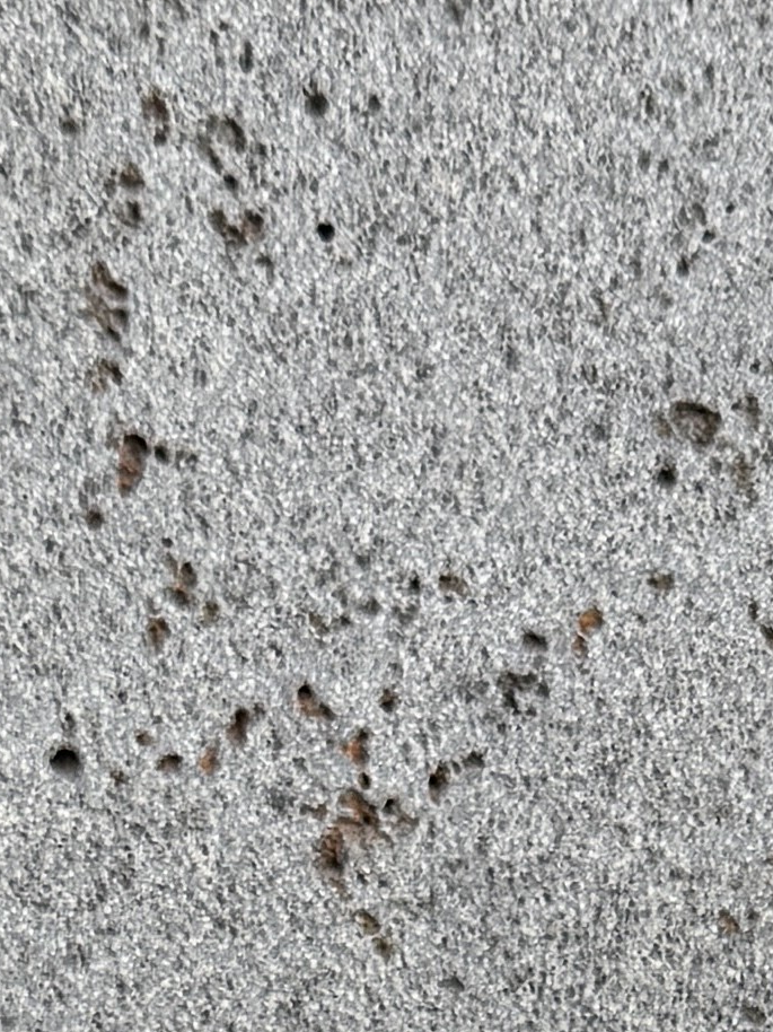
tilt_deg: -5.6
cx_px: 961
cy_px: 2177
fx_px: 4468
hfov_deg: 9.7
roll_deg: +0.6
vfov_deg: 11.6
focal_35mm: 150
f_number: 1.78
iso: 80
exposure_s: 1/448
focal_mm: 6.76
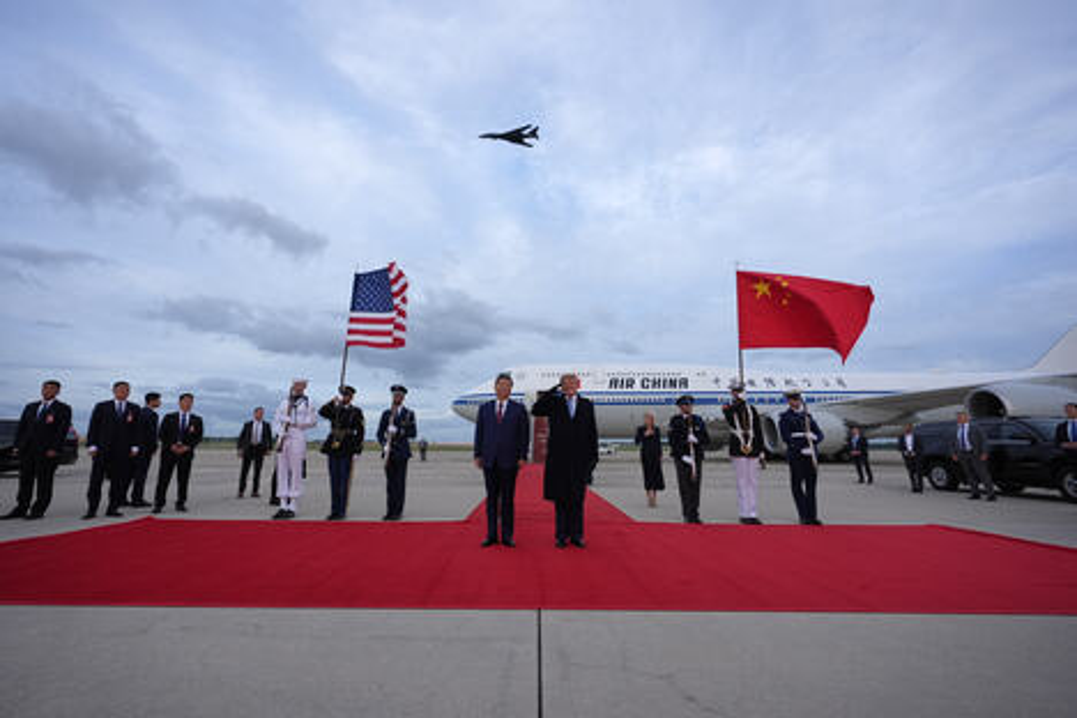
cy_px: 359
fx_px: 479
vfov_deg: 73.7
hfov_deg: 96.7
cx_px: 538
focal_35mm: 16
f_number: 4
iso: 500
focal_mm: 16
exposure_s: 1/1600
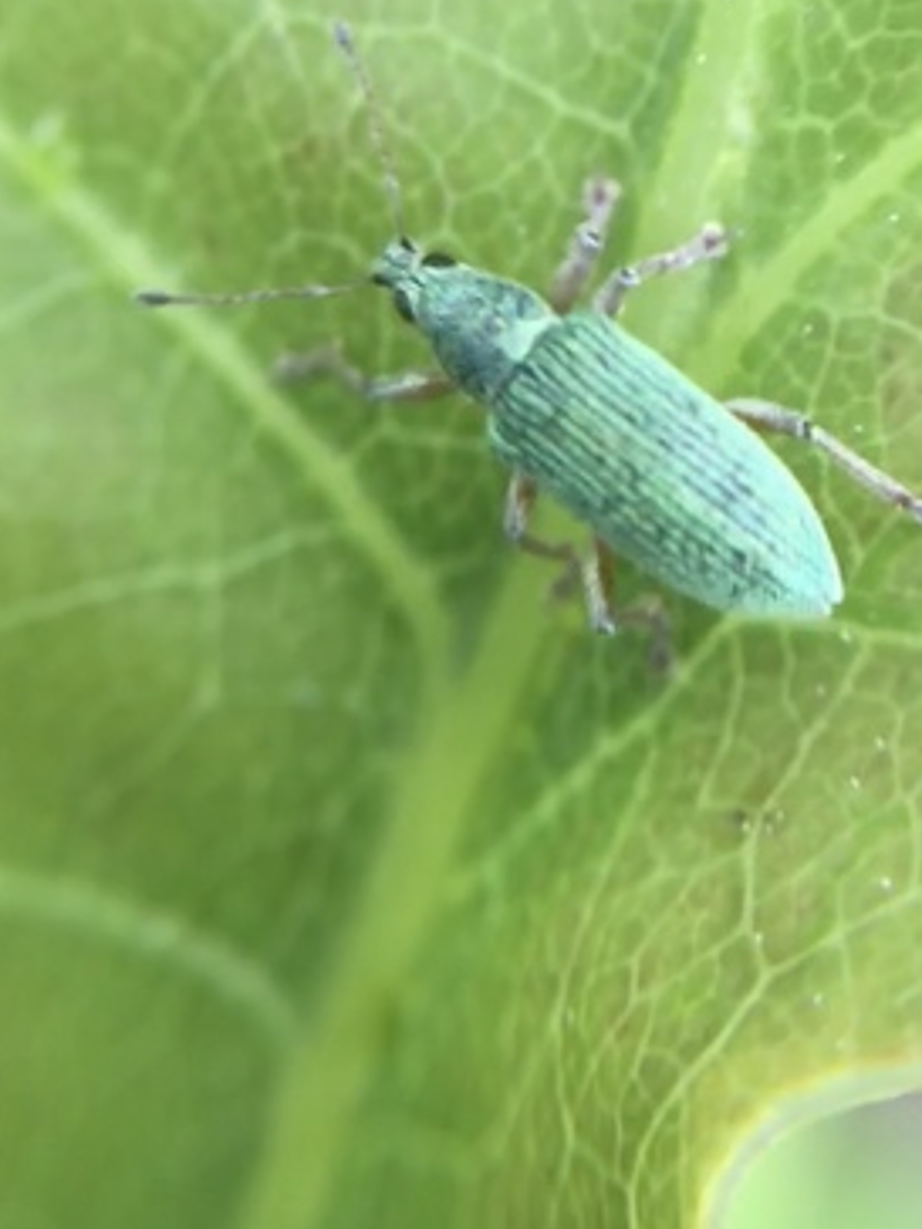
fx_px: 1811
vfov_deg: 36.3
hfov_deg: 28.6
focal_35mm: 51
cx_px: 463
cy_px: 260
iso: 32
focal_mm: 4.15
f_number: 2.2
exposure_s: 1/50
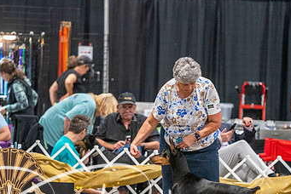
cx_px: 161
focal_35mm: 340
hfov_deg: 6.1
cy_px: 134
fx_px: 2751
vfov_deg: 4.1
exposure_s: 1/250
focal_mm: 200
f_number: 2.8
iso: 6400
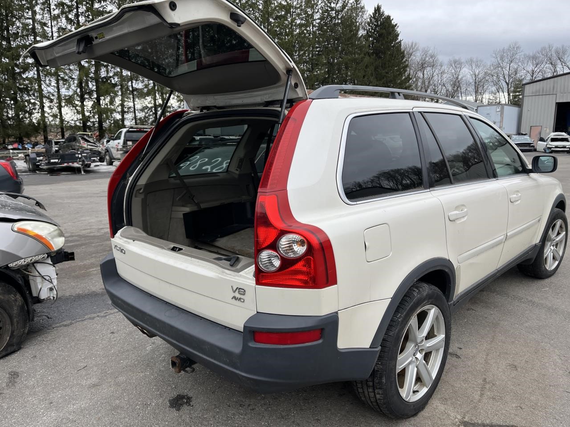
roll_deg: +0.6
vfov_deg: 53.1
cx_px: 285
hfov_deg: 67.3
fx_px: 428
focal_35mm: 26
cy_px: 214
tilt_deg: -8.7
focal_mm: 5.1
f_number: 1.6
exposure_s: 1/967
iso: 50
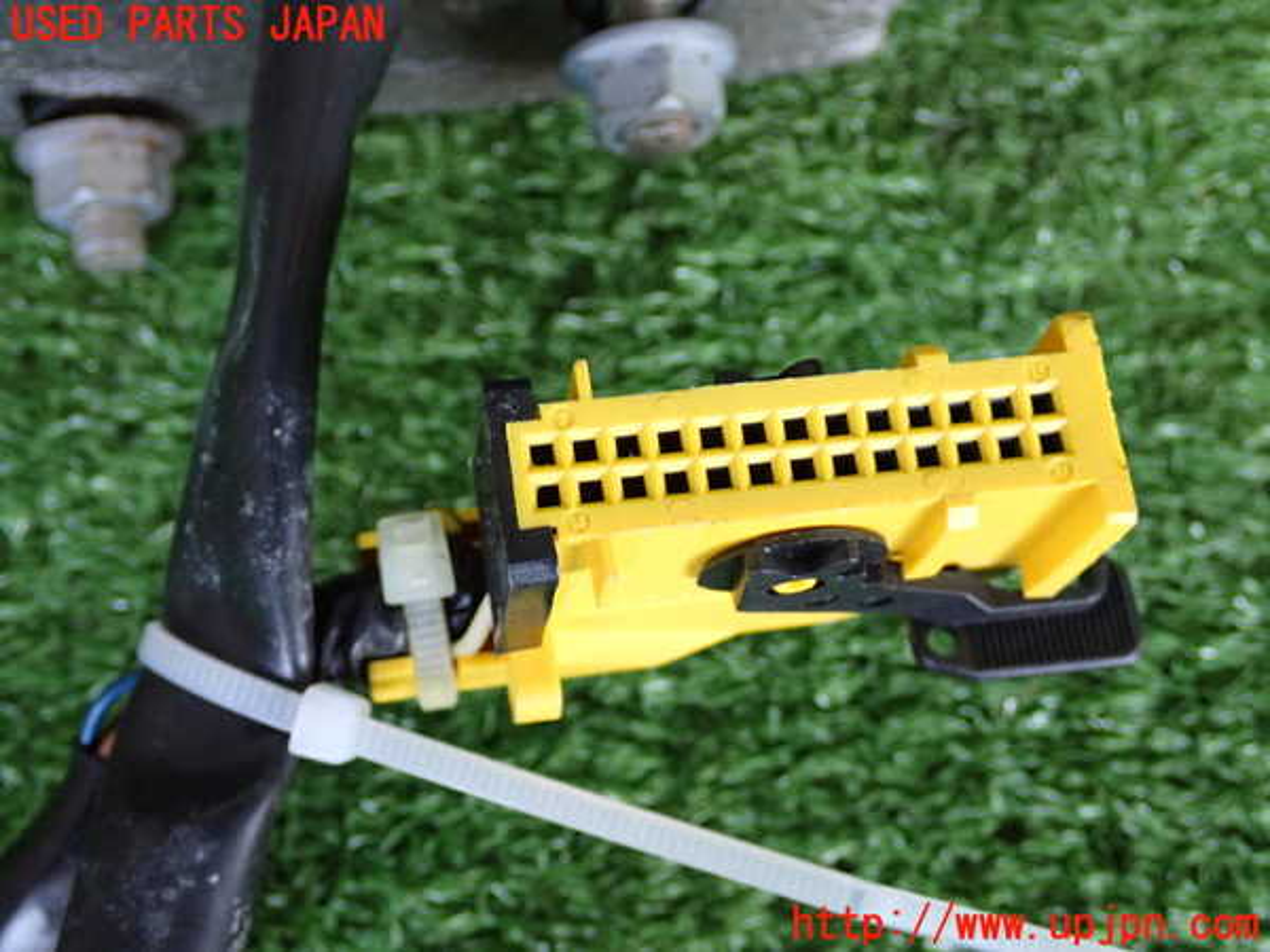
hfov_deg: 35.5
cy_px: 476
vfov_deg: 27.0
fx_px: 1981
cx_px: 635
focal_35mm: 54
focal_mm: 9.65
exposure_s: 1/50
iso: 800
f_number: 3.3
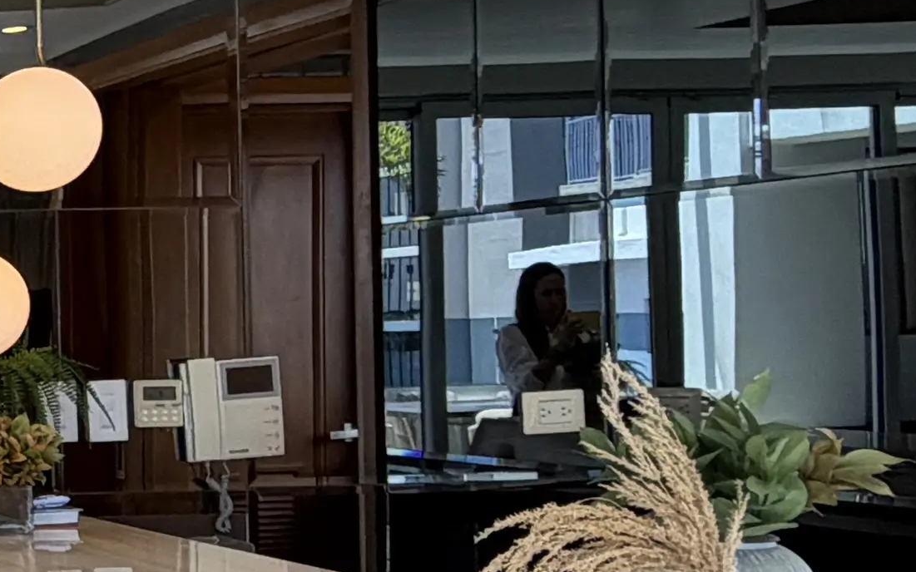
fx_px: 1922
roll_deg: +1.5
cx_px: -585
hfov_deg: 21.1
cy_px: 346
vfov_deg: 16.9
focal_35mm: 77
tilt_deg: +0.2
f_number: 2.2
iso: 100
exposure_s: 1/120
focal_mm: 2.22
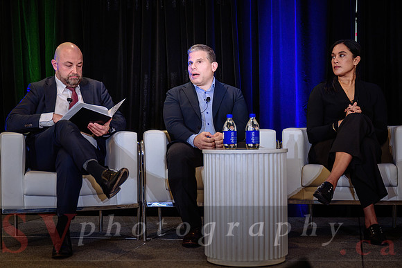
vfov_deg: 22.5
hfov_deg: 33.2
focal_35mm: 60
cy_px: 147
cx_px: 193
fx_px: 673
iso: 1600
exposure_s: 1/200
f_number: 2.8
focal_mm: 55
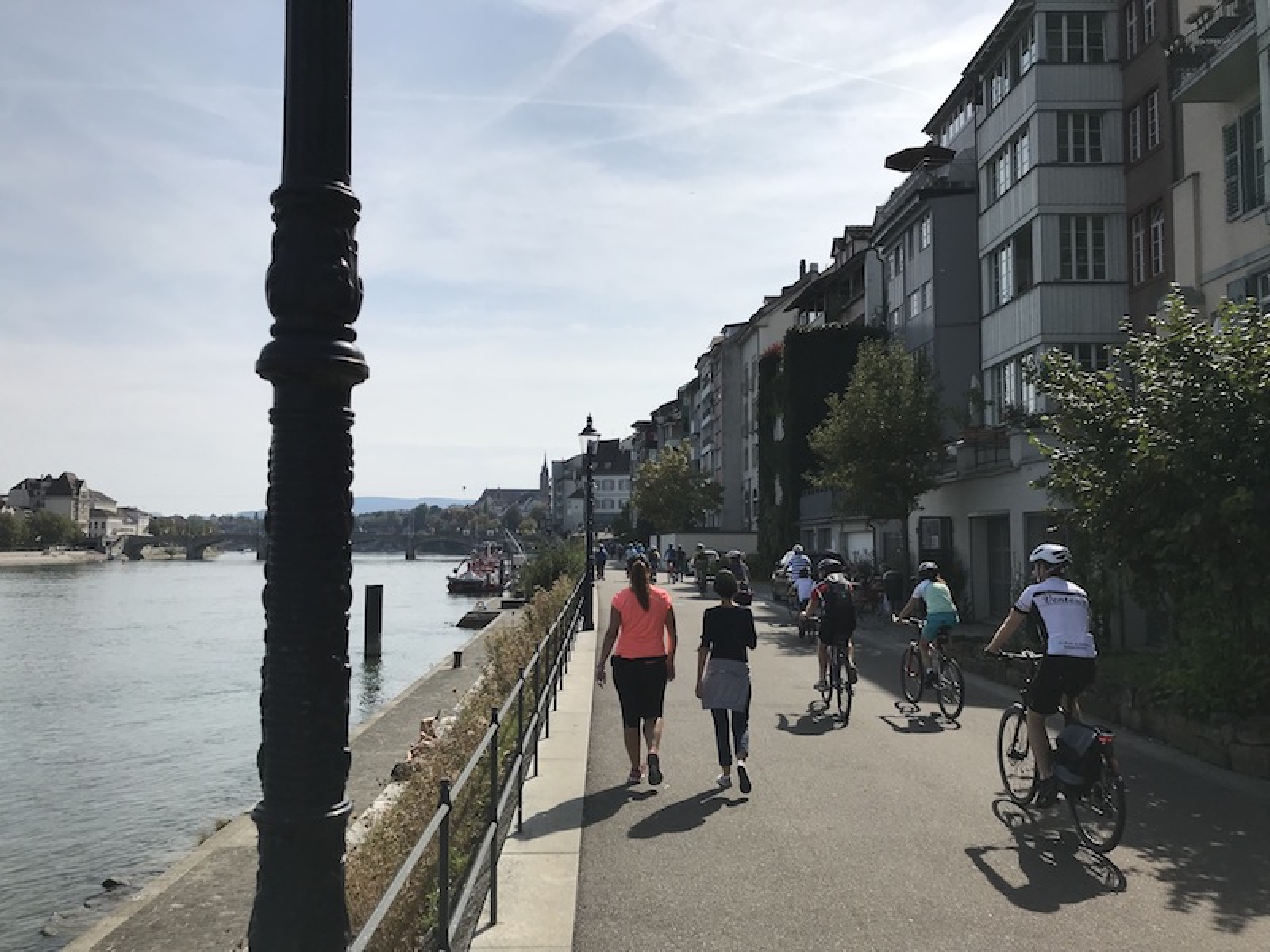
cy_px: 476
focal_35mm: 28
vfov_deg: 49.7
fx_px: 1027
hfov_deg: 63.4
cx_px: 635
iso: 20
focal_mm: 3.99
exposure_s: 1/5988
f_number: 1.8
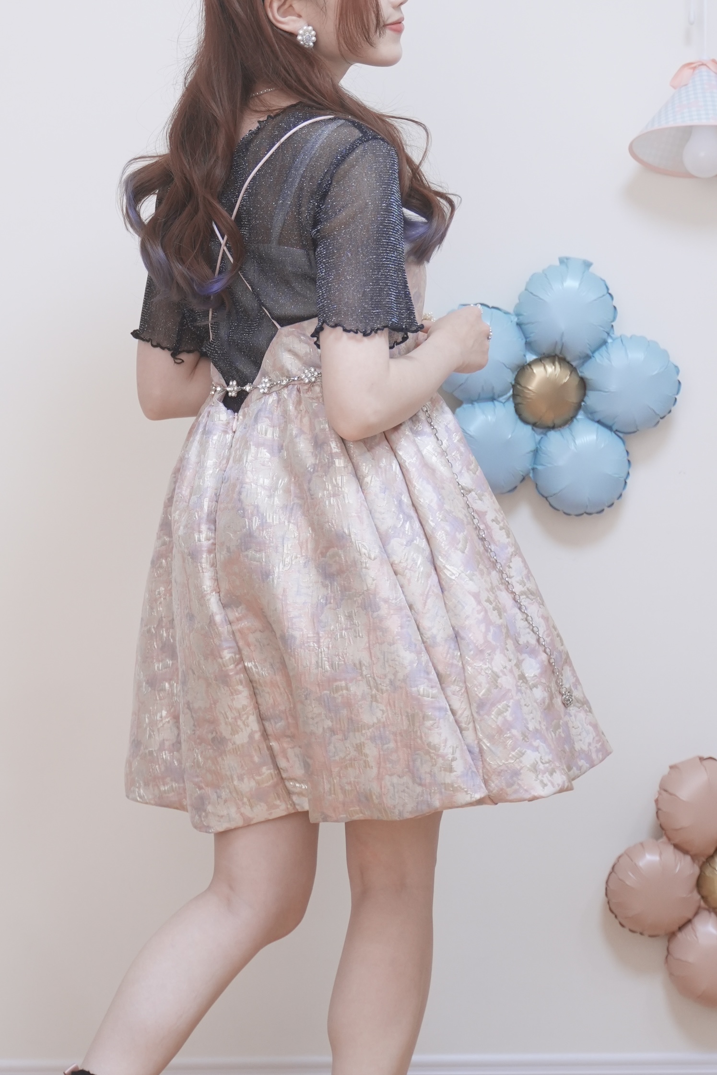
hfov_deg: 29.9
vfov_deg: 43.6
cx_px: 358
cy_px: 538
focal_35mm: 45
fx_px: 1344
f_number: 2.8
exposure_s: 1/250
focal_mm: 45
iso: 640
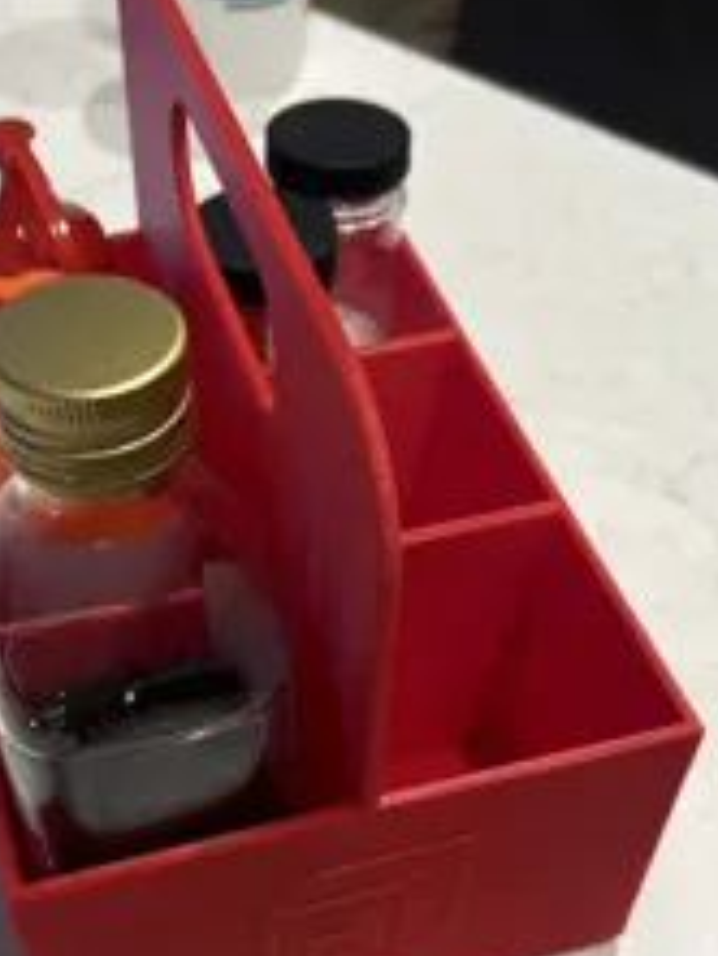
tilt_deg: -49.9
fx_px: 1299
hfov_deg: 30.8
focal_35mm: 47
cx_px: 298
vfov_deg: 39.5
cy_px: 692
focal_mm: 5.7
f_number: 1.5
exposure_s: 1/60
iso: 250
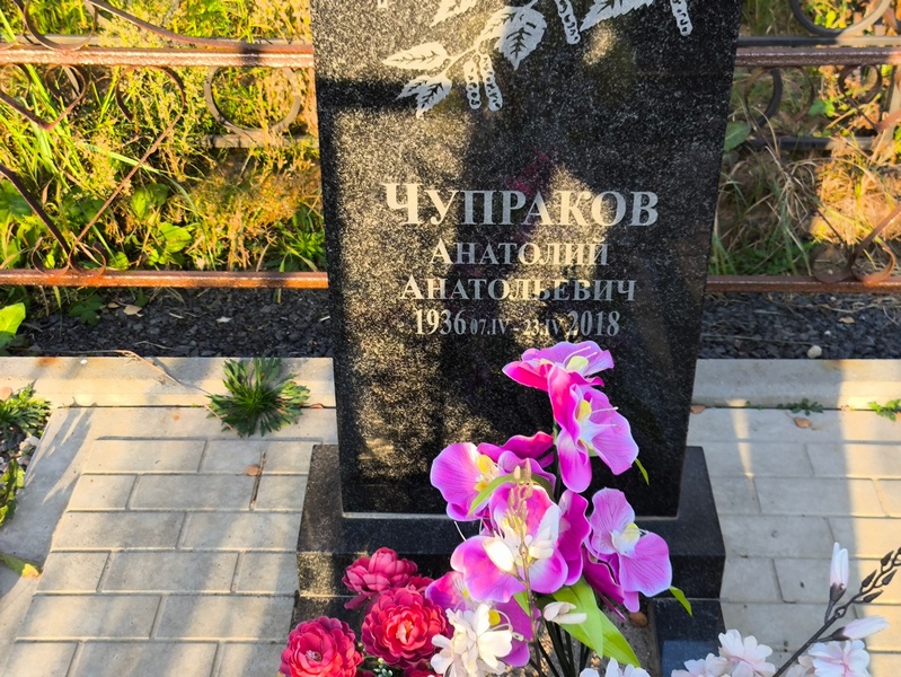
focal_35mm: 50
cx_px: 450
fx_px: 1302
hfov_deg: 38.2
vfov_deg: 29.1
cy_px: 338
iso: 50
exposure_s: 1/219
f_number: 1.7
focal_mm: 4.71
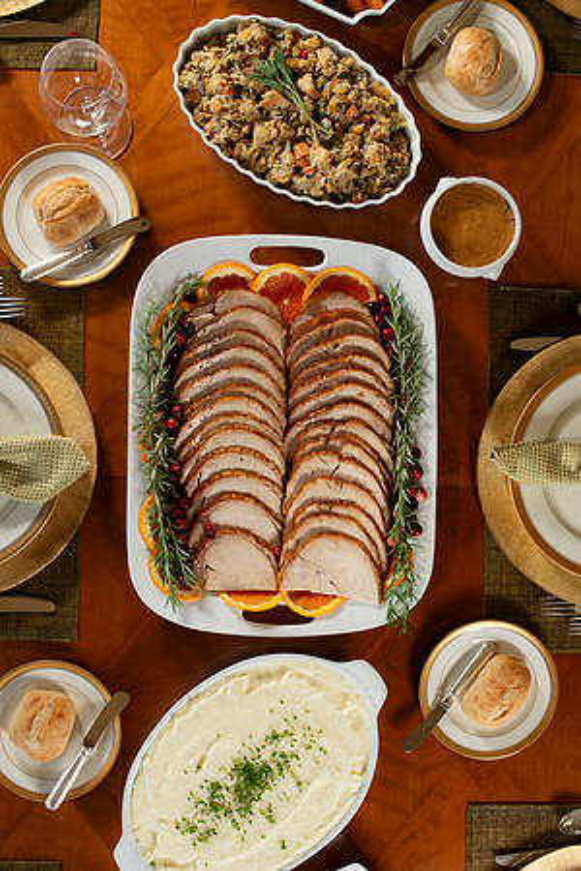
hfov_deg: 27.0
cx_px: 290
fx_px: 1210
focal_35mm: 50
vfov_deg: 39.6
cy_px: 436
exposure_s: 1/100
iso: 250
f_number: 6.3
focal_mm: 50
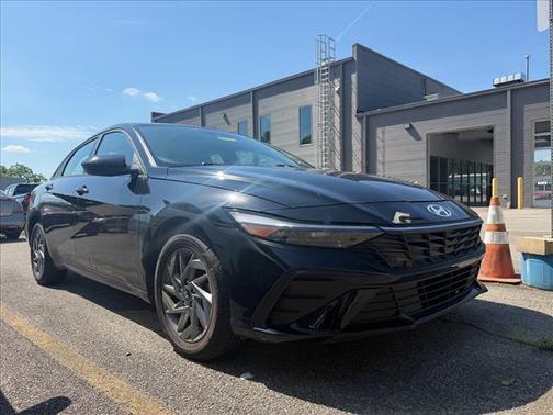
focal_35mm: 24
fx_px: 383
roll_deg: +1.1
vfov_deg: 56.8
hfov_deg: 71.6
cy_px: 208
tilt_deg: -1.8
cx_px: 276
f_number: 1.78
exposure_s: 1/3584
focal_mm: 6.76
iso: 80
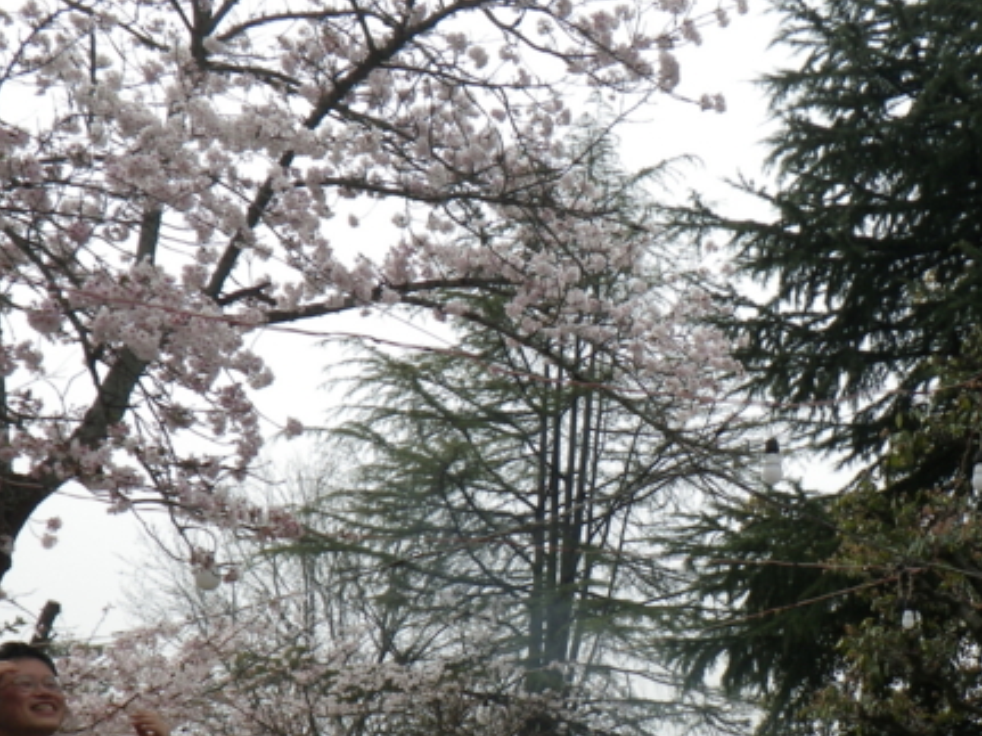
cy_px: 549
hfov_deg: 36.4
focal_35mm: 52
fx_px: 1475
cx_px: 661
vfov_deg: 27.6
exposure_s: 1/640
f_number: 4.2
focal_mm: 5
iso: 80
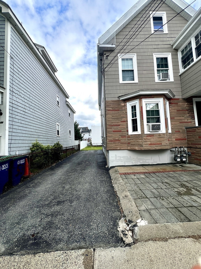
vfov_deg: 106.2
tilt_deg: +4.0
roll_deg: +2.2
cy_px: 134
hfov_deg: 89.9
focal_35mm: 13
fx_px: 101
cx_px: 100
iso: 32
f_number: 1.8
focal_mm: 1.57
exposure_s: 1/943
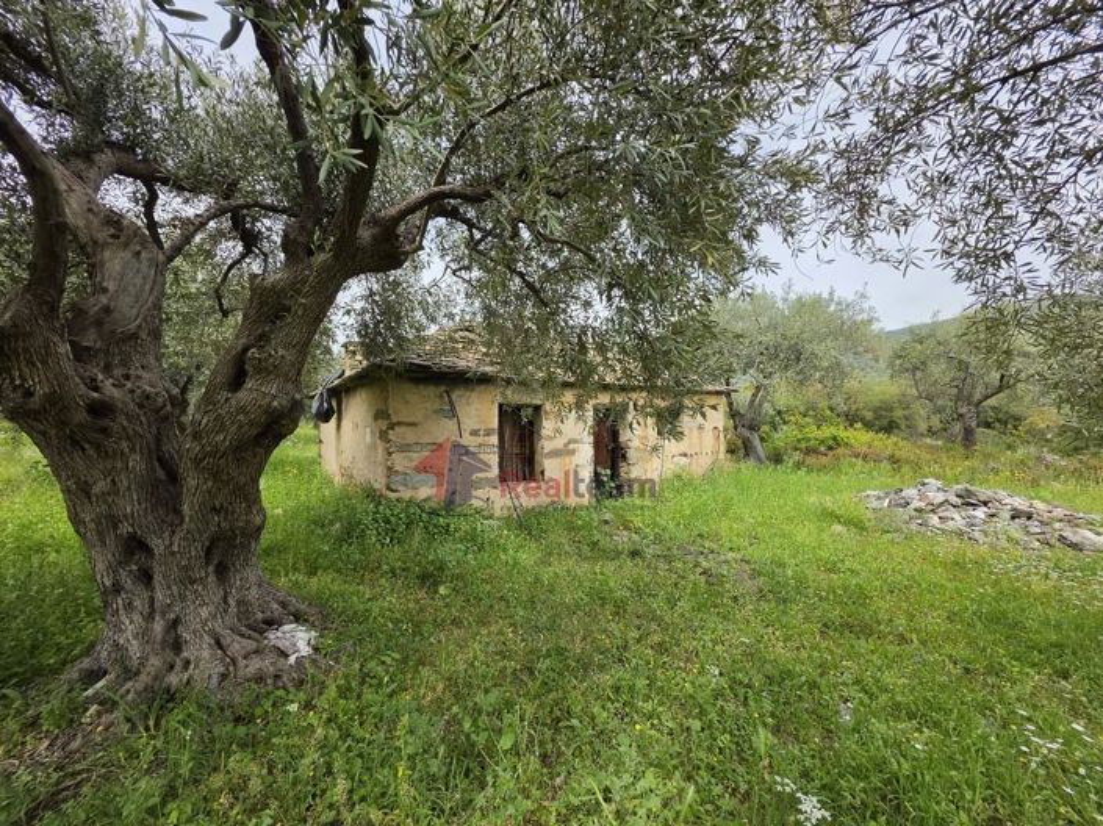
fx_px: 414
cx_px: 552
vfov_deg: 89.9
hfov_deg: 106.2
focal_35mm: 13
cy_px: 413
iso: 32
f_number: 1.9
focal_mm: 2.2
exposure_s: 1/1033
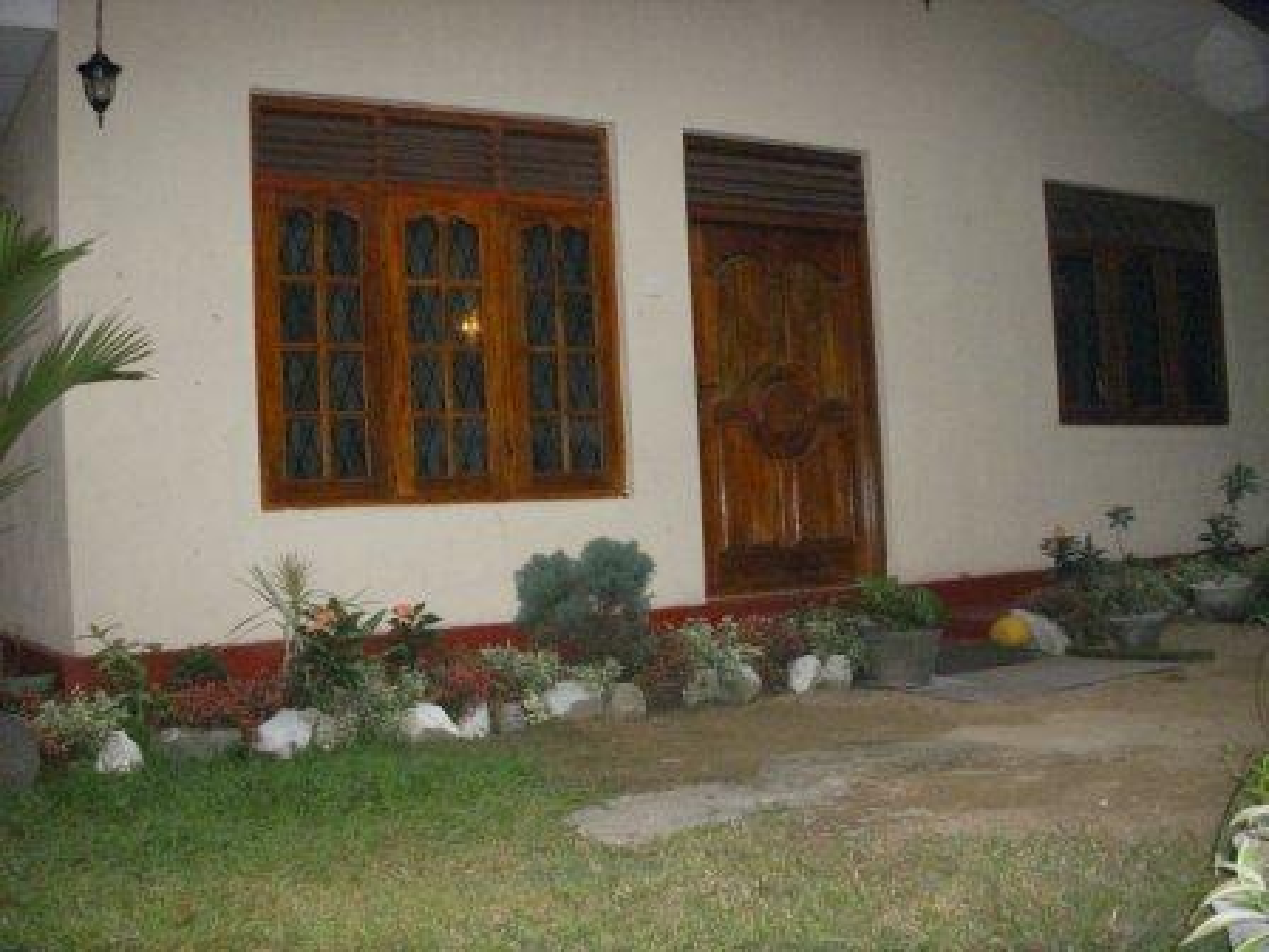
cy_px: 476
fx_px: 1393
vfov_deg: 37.7
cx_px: 634
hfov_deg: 49.0
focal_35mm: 38
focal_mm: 6.3
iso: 800
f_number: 3.3
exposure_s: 1/250
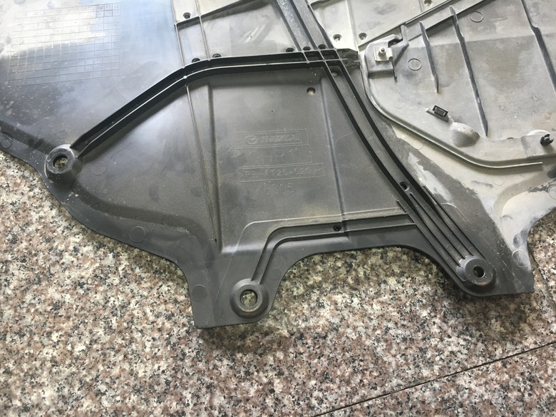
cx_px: 278
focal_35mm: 29
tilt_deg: -71.2
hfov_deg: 61.7
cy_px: 208
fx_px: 466
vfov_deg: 48.2
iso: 100
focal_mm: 4.15
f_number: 2.2
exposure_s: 1/30
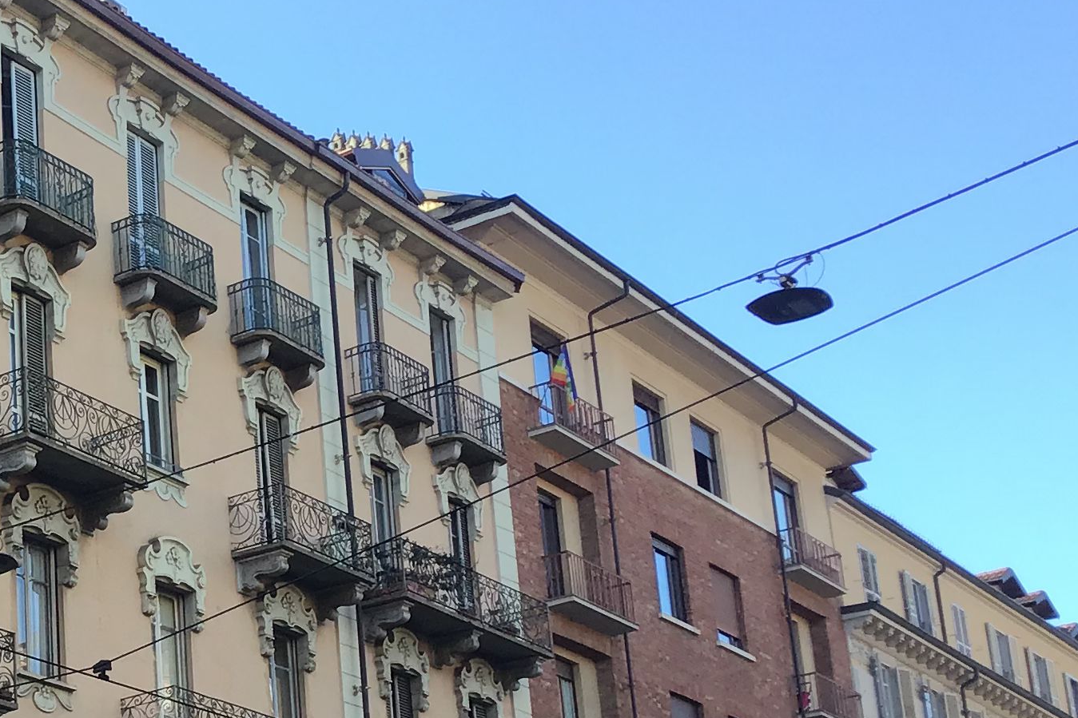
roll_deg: +1.0
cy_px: 625
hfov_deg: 24.6
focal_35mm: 78
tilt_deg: +17.5
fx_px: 2335
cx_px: -31
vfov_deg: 17.3
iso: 25
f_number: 2.4
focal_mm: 3.3
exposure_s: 1/278
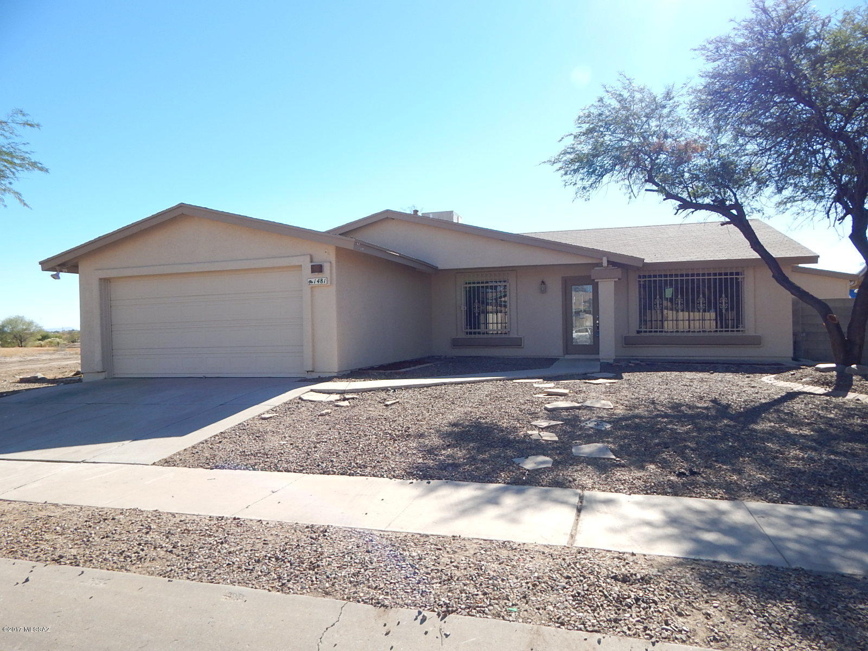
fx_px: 552
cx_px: 434
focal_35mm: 22
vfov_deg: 61.1
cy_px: 326
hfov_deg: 76.4
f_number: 3
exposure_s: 1/1000
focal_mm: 4
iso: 125
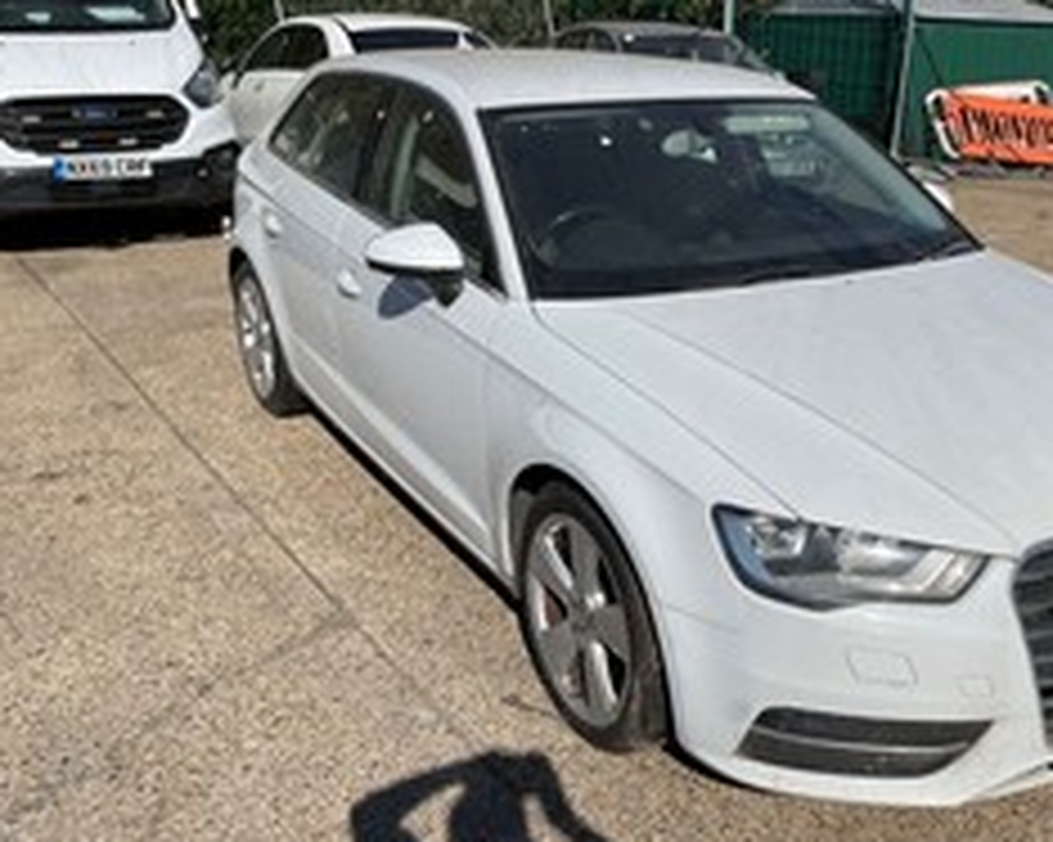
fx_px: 1184
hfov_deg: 47.2
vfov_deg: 39.1
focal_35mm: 38
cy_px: 419
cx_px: 698
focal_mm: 4.2
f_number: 1.6
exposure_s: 1/7299
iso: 32
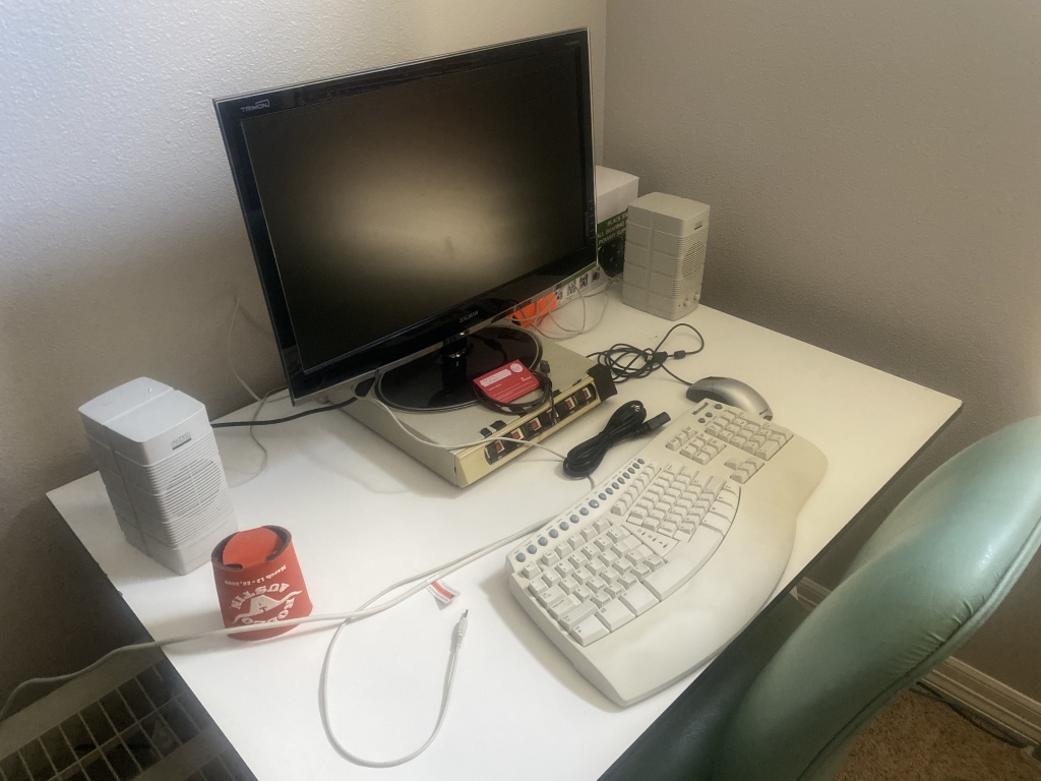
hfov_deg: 67.3
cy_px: 390
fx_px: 782
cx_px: 520
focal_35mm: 26
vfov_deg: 53.1
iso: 500
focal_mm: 4.25
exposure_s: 1/59
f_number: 1.8
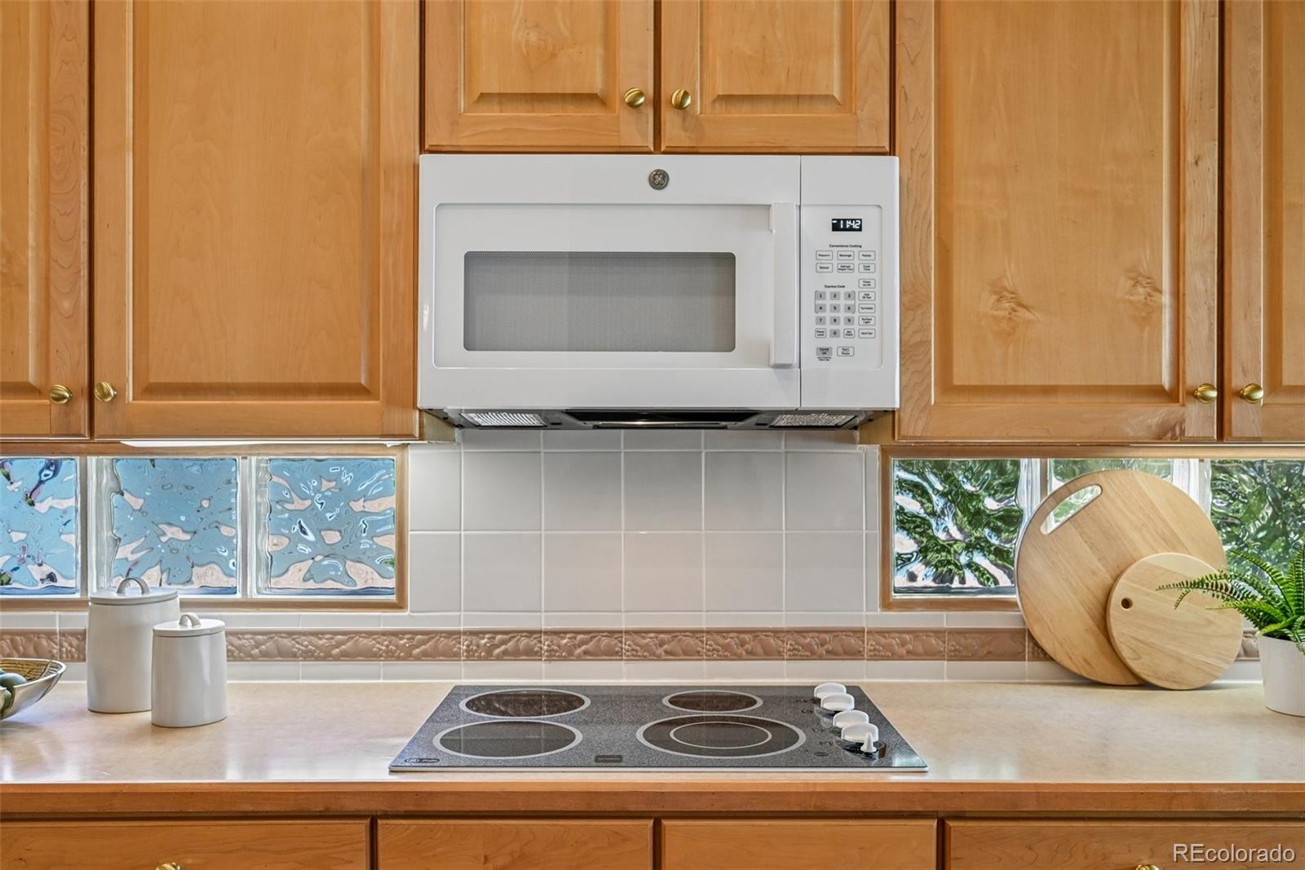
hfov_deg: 61.9
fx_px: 1087
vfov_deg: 43.6
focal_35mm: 30
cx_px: 652
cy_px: 435
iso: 140
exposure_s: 1/30
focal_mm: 30
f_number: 6.3
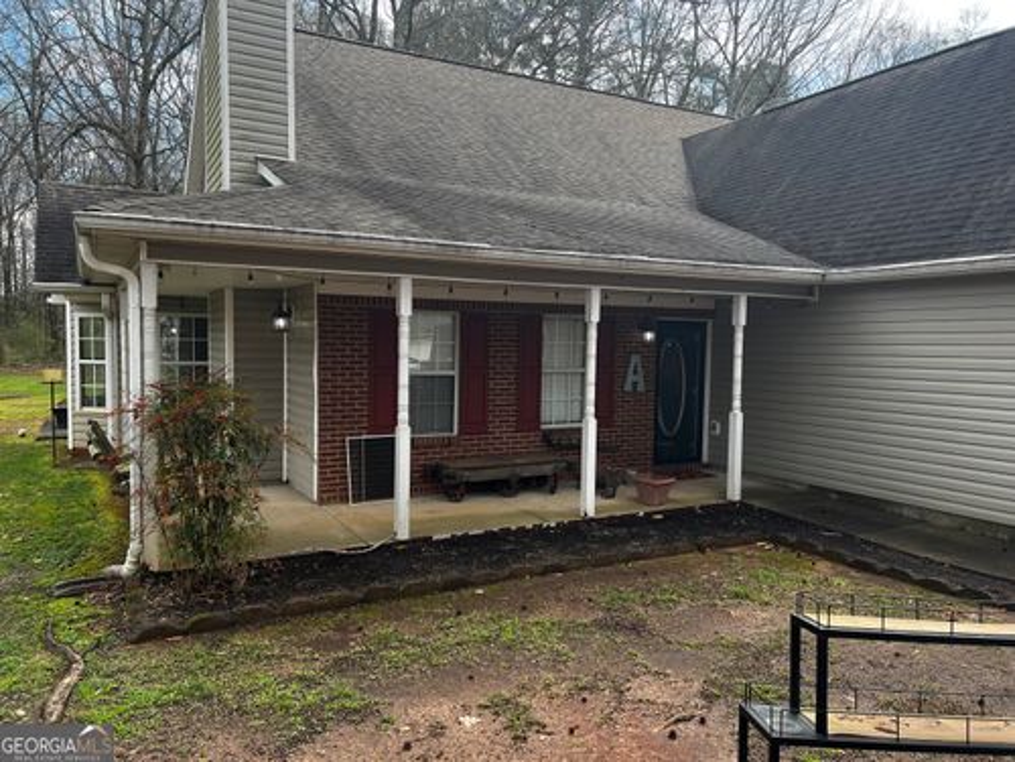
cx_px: 508
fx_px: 762
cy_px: 381
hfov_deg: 67.3
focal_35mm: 26
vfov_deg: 53.1
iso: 50
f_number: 1.5
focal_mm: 5.7
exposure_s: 1/887
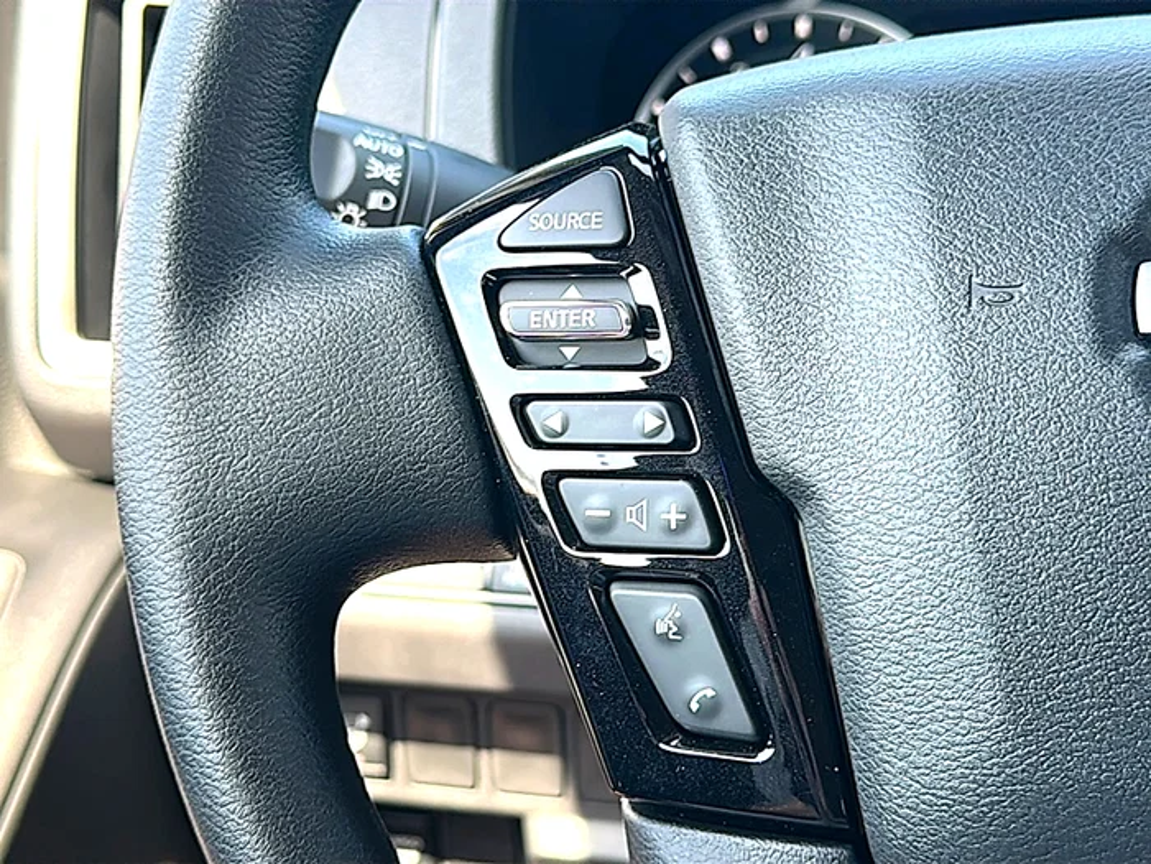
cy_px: 432
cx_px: 576
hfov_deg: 41.2
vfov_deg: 31.5
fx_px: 1530
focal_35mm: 46
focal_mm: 6.86
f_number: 1.78
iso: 64
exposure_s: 1/158
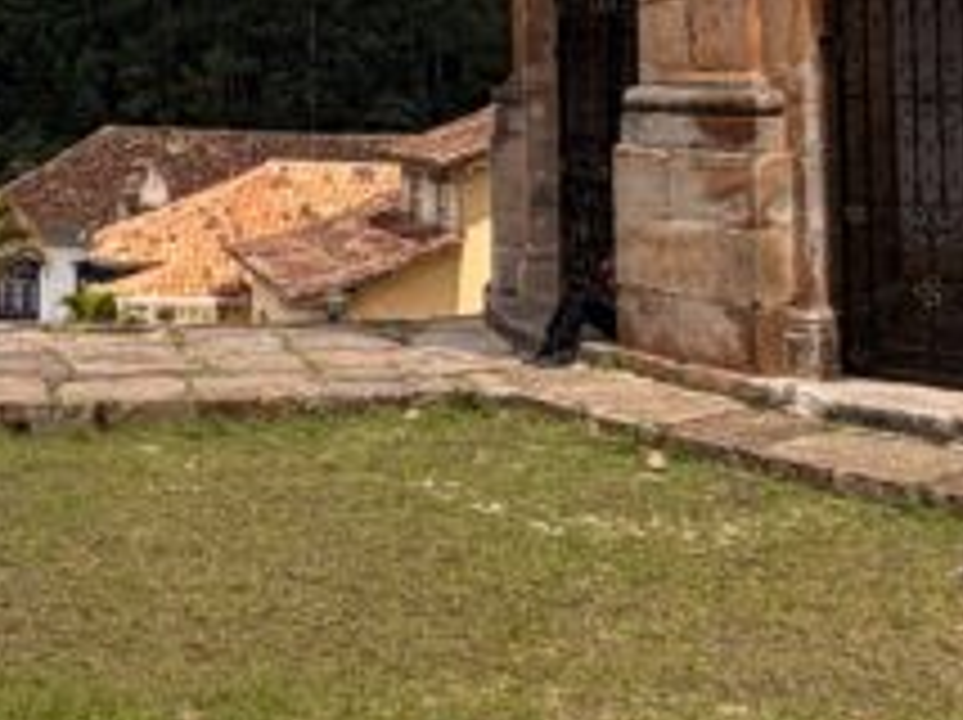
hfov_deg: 26.1
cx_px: -176
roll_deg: +0.2
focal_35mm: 67
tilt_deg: +1.8
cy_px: -9
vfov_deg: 21.1
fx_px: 1862
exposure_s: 1/1235
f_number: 2.2
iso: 20
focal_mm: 2.22
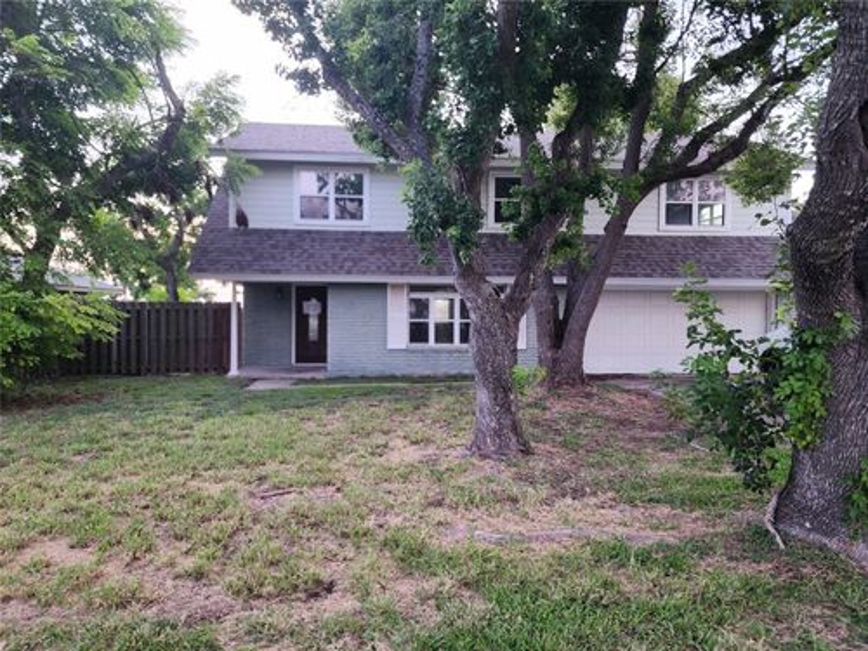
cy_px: 326
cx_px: 434
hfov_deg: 73.9
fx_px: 577
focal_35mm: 23
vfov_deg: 58.9
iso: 320
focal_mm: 6.4
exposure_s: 1/40
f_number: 1.8
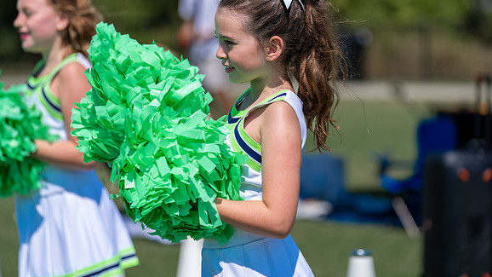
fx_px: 1826
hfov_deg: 15.3
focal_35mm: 140
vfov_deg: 8.7
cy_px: 107
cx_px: 246
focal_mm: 122
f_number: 2.8
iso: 100
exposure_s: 1/2500
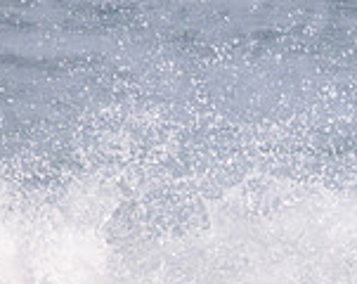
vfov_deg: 0.4
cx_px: 698
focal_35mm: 3491
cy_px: 264
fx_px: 36790
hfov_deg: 0.6
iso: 1800
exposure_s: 1/2000
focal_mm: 800
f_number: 11
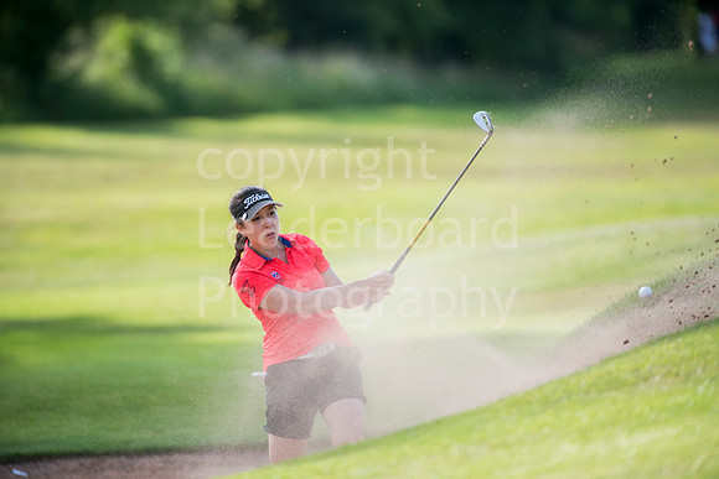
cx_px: 360
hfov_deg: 6.9
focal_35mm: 300
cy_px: 240
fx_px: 5993
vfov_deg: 4.6
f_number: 4
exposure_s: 1/1250
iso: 400
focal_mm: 300
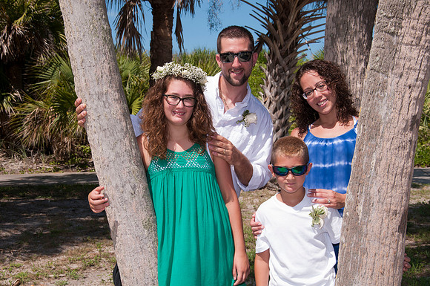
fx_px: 716
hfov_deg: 33.4
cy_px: 143
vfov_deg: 22.6
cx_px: 215
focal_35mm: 60
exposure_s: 1/250
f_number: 10
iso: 100
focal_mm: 40
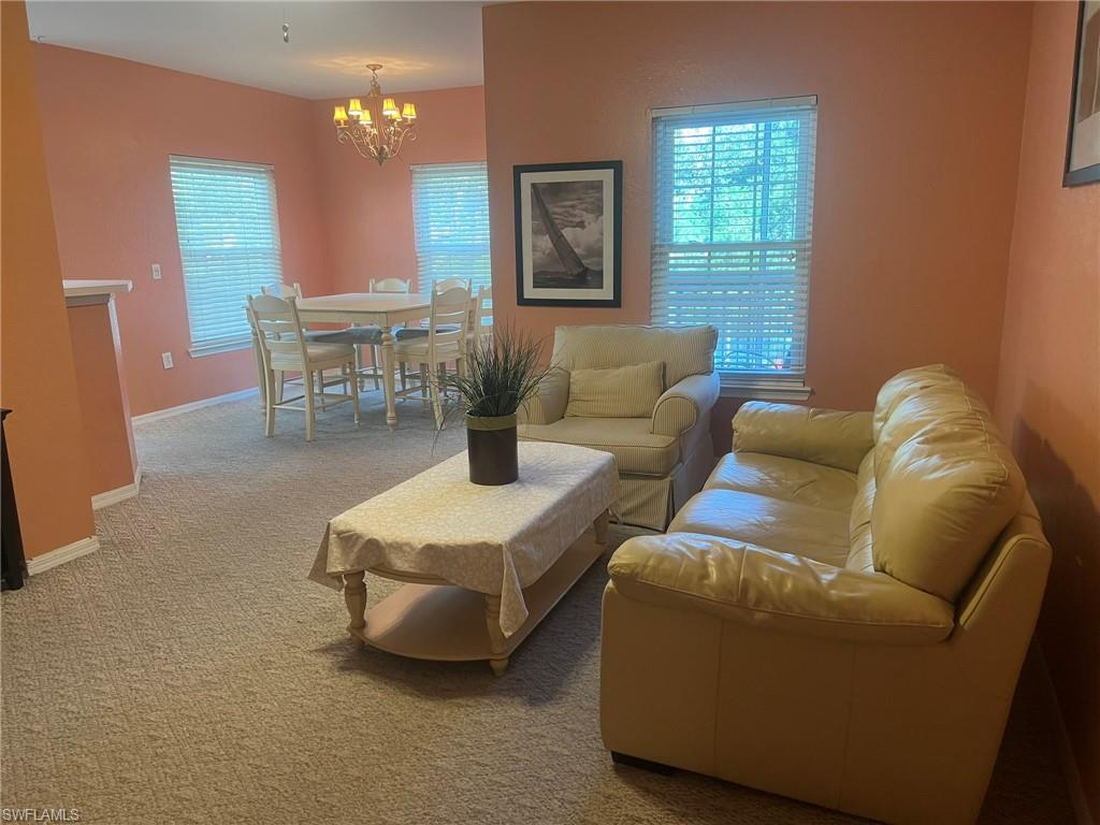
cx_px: 550
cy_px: 412
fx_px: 826
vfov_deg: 53.1
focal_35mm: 26
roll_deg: +0.8
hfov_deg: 67.3
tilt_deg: -12.0
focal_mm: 5.7
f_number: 1.5
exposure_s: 1/60
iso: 100
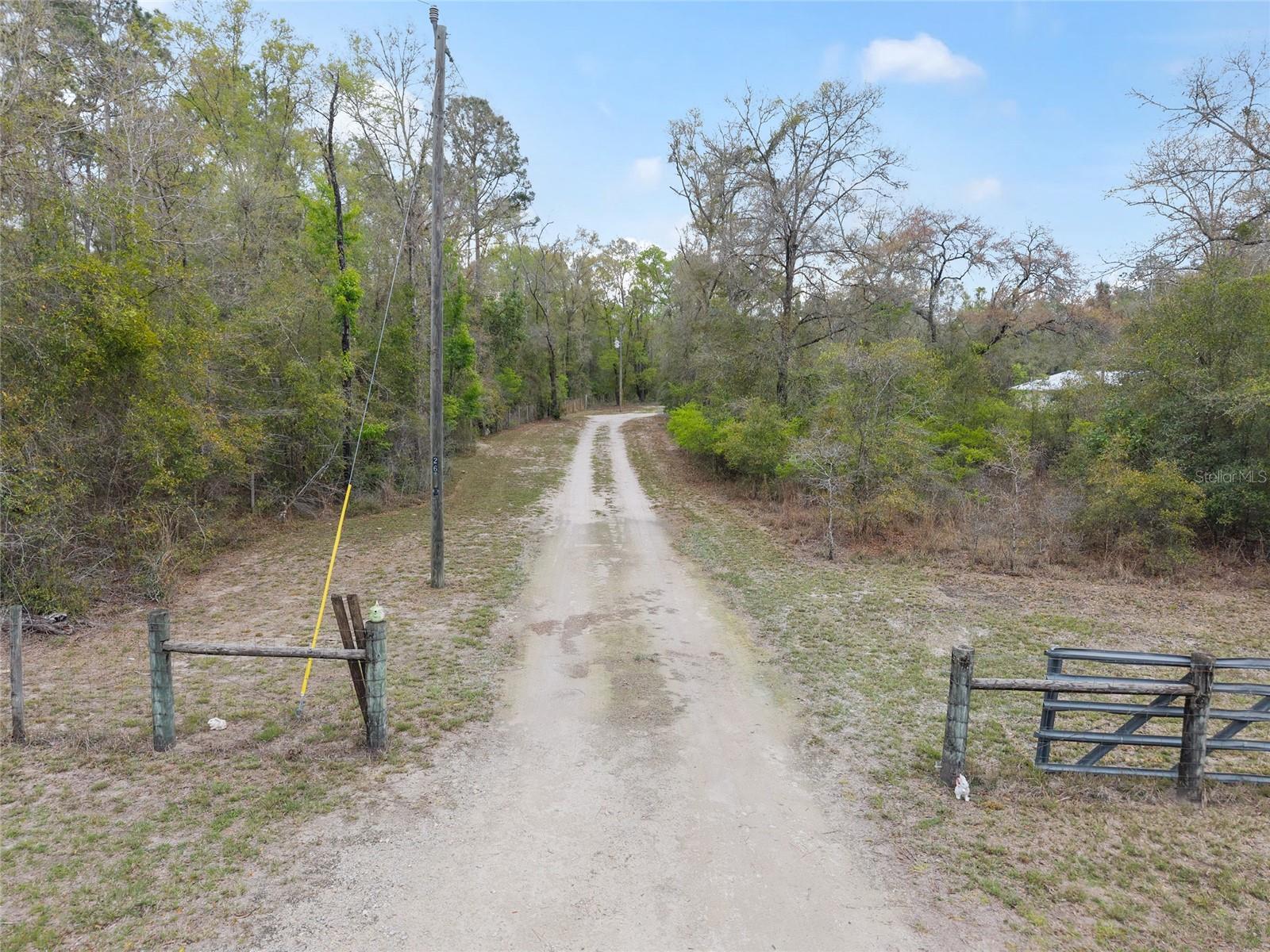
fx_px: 881
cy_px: 476
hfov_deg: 71.6
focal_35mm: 24
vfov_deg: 56.8
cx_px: 635
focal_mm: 8.67
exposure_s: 1/1000
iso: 260
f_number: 1.8
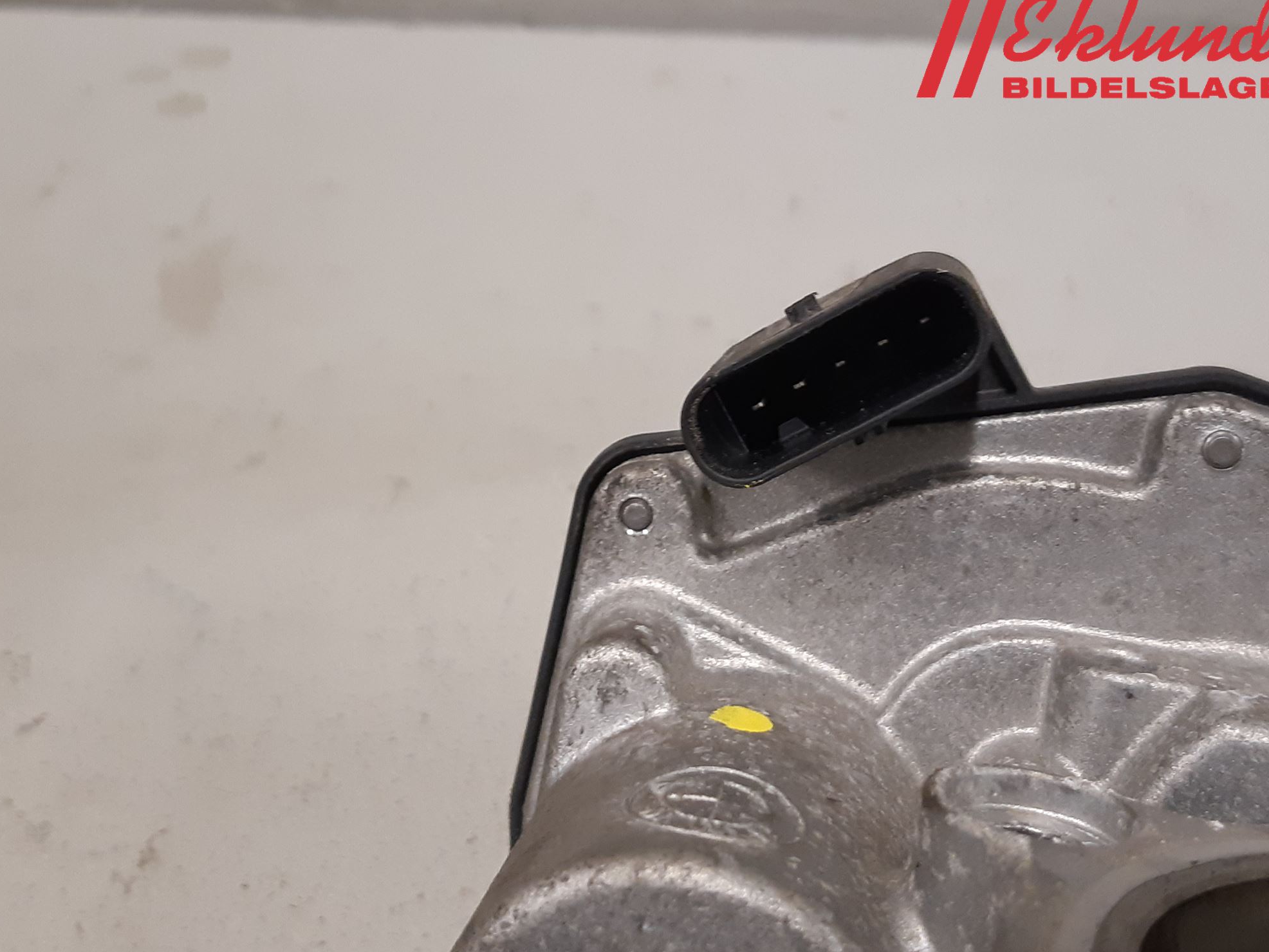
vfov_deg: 51.4
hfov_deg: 65.3
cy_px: 483
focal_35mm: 27
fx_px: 990
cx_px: 653
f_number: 1.7
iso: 160
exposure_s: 1/50
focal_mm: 3.93
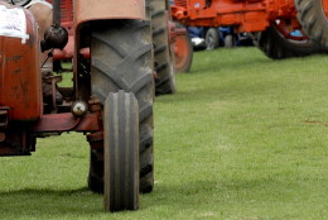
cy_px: 49
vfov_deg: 3.0
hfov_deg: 4.5
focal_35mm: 462
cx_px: 132
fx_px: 4214
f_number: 4.5
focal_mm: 160
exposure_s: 1/250
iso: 200
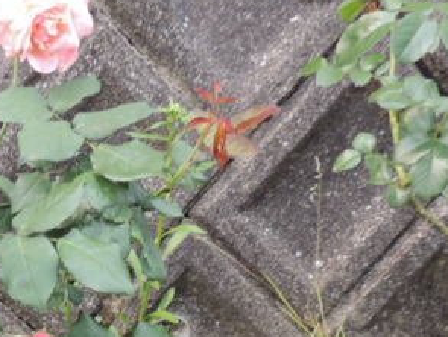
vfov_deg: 21.4
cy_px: 373
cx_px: -23
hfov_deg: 27.7
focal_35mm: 65
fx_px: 842
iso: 100
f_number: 3
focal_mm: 4.3
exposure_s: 1/60
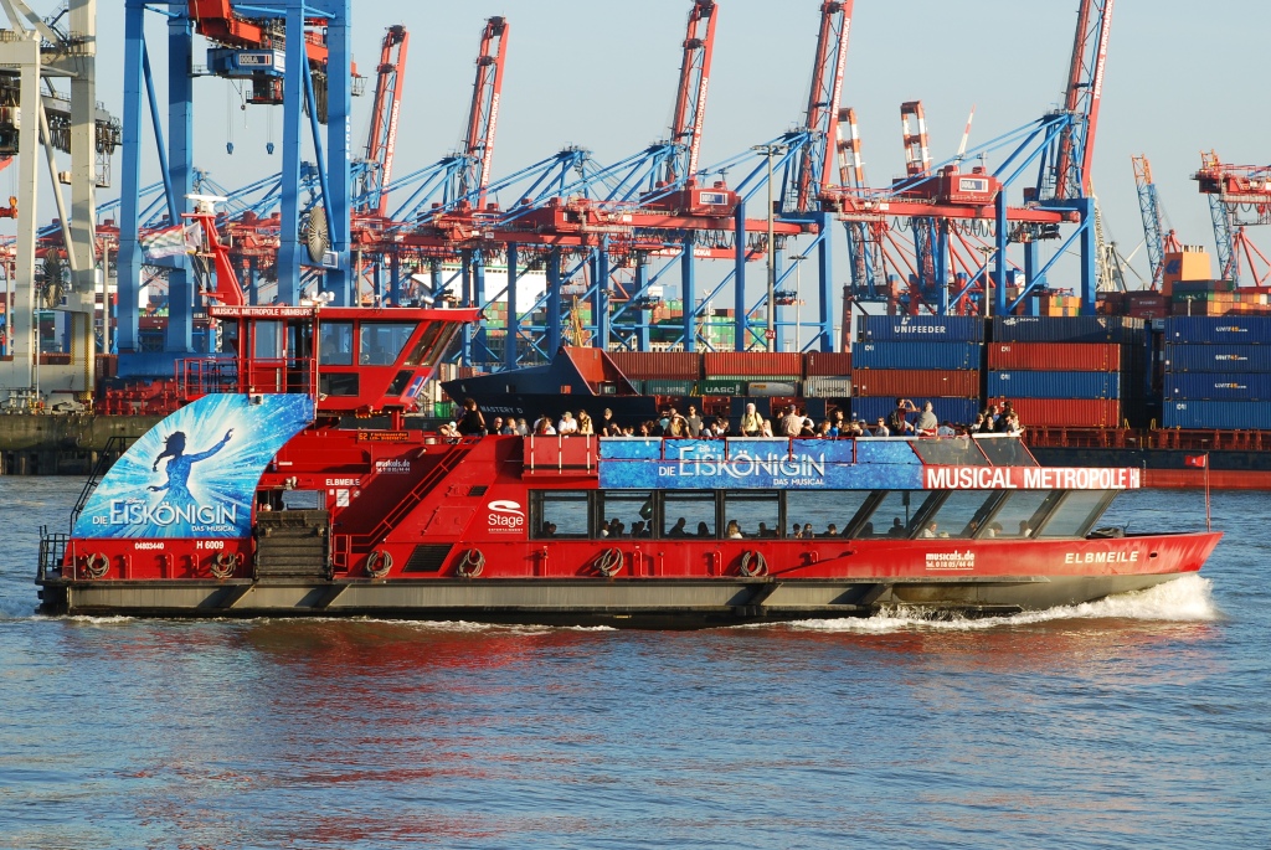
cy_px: 425
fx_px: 3976
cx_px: 636
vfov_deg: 12.2
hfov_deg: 18.2
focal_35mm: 112
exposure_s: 1/125
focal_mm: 75
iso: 200
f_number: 9
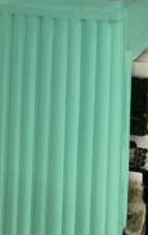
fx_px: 990
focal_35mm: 154
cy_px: -317
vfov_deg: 11.4
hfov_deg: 8.5
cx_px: 49
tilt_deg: +3.3
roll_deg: -1.8
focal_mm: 4.25
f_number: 1.8
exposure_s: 1/50
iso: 125
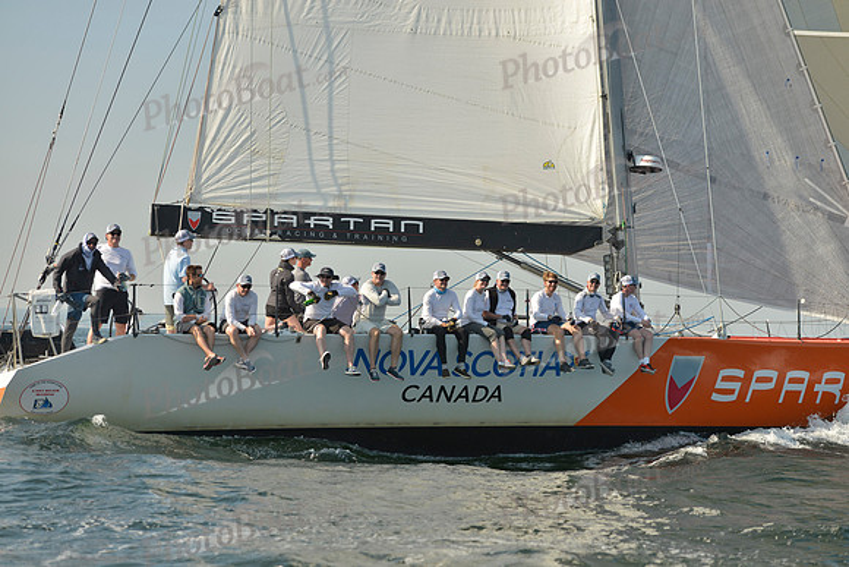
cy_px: 284
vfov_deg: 14.9
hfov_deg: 22.1
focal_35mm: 92
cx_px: 424
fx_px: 2170
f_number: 5
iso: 200
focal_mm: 92
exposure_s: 1/2000
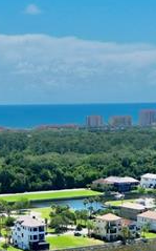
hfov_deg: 12.0
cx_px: 41
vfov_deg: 17.1
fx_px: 743
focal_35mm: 109
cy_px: 384
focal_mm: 6.72
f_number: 1.7
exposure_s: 1/5000
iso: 100
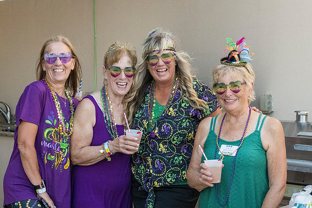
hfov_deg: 25.6
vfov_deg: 17.2
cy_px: 110
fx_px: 687
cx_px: 156
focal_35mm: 79
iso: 11400
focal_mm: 70
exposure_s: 1/1250
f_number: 10
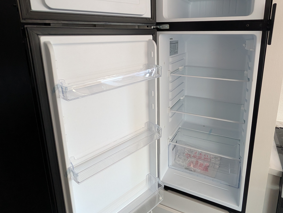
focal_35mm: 20
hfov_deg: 80.9
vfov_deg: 64.9
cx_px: 167
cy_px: 77
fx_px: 164
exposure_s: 1/79
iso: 270
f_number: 1.7
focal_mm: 2.02
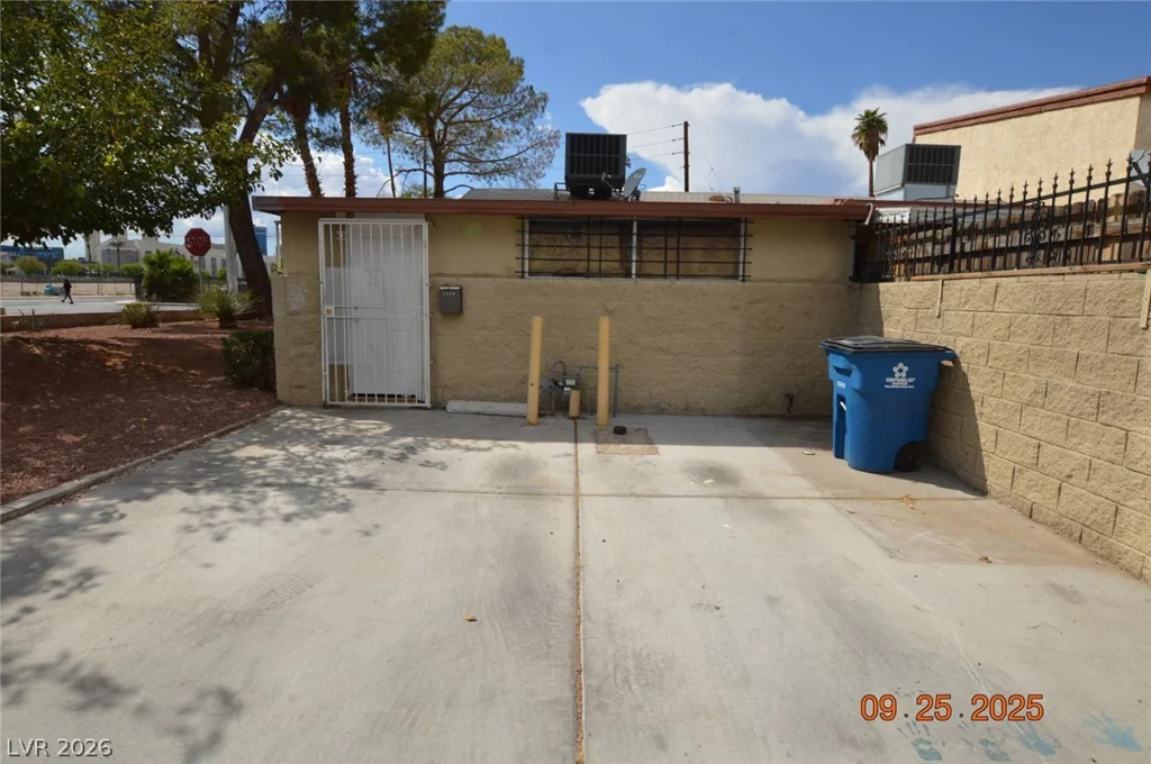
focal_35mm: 18
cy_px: 382
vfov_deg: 67.2
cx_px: 576
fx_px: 575
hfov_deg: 90.1
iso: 100
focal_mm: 12
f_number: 11
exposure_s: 1/200
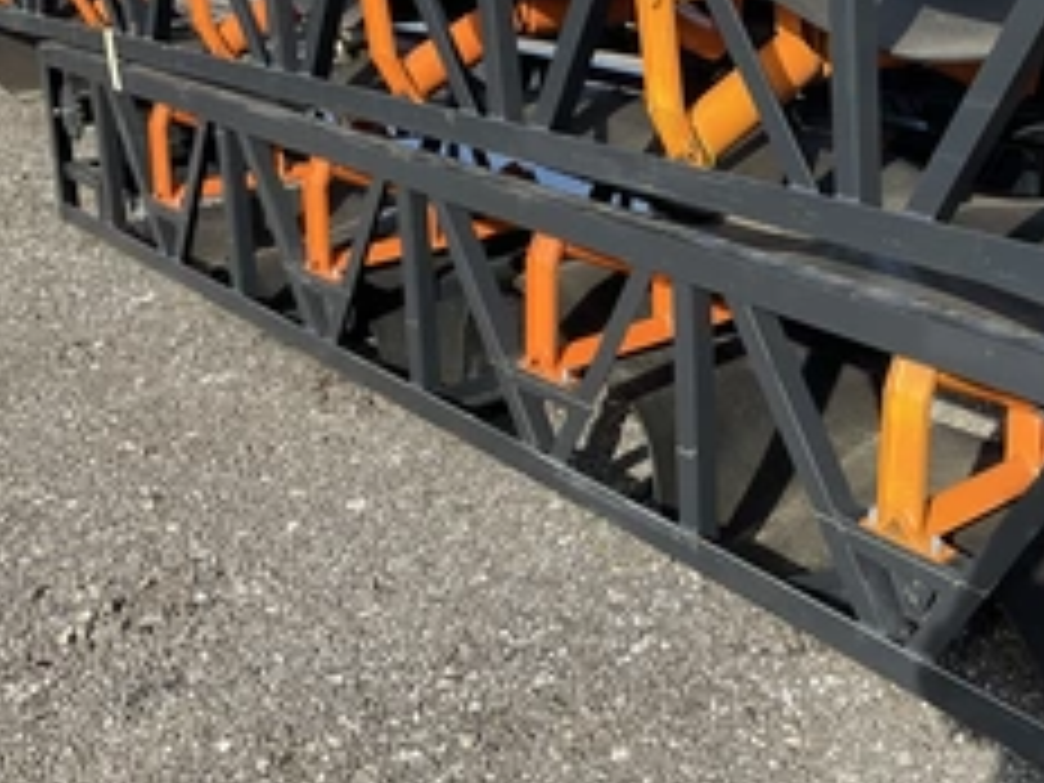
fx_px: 1508
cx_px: 824
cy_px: 166
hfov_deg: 37.0
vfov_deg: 28.5
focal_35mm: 50
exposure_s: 1/627
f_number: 1.8
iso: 25
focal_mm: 3
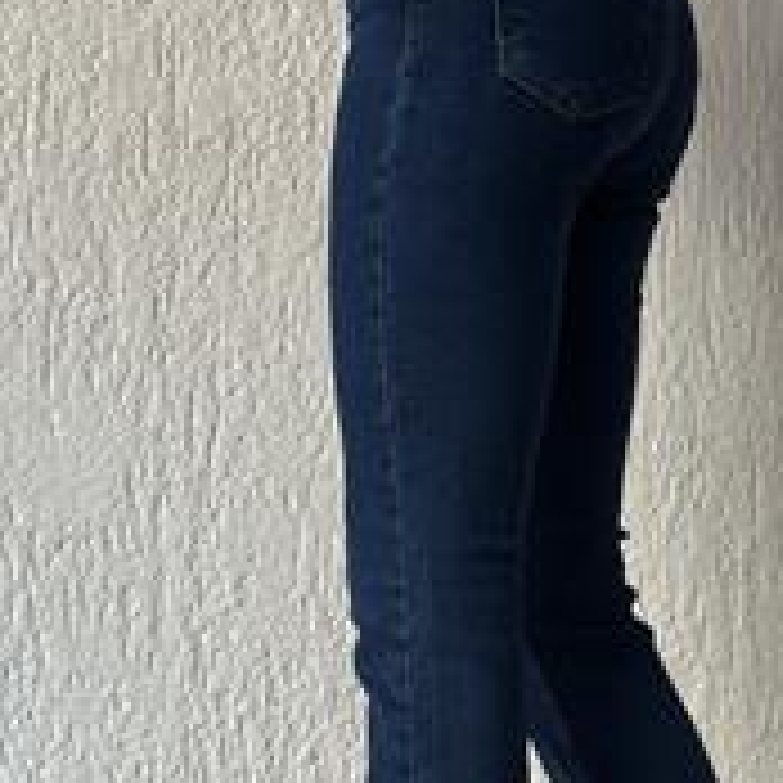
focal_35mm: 104
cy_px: 531
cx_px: 612
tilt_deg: +1.8
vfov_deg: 16.7
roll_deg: +0.0
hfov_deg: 16.6
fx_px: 2661
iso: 320
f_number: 1.78
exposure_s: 1/60
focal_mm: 6.86
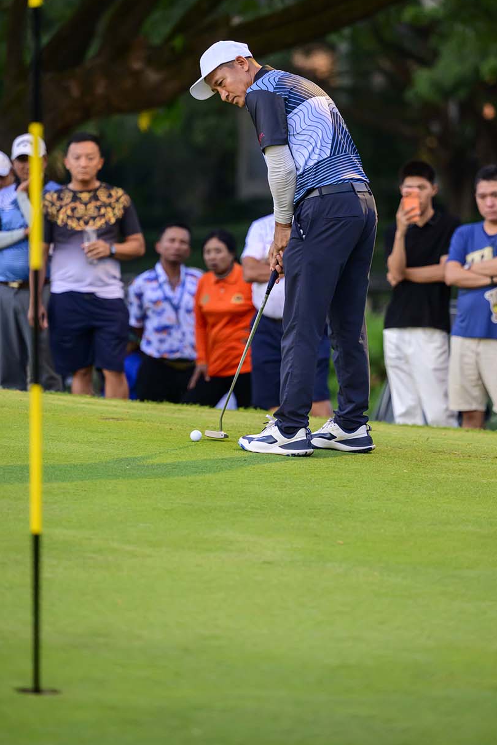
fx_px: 3563
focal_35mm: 172
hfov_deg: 8.0
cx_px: 245
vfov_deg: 11.9
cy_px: 315
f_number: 2.8
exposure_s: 1/320
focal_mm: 145
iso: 2500
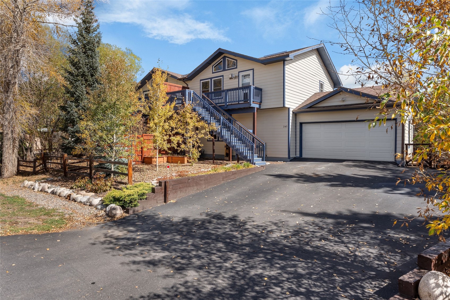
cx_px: 225
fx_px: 250
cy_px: 150
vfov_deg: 61.9
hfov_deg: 84.0
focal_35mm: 20
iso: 100
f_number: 8
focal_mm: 20
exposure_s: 1/160
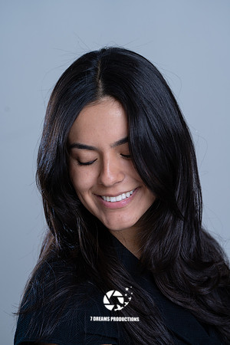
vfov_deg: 11.5
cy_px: 172
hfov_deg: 7.7
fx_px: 1715
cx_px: 115
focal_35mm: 179
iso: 160
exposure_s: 1/200
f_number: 5.6
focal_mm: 179
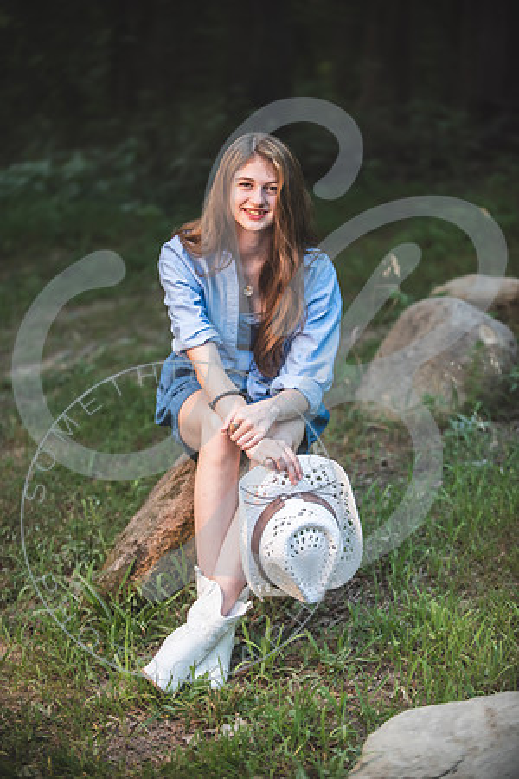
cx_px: 260
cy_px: 390
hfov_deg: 16.7
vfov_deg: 24.8
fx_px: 1773
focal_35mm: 82
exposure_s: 1/400
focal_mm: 82
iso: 800
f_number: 2.8
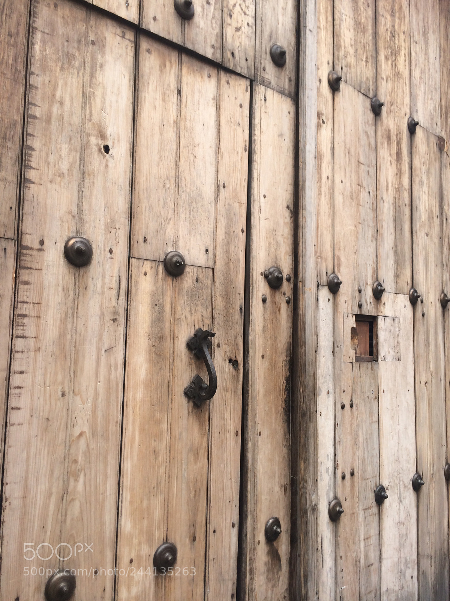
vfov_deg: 60.0
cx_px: 225
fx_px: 520
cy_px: 300
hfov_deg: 46.8
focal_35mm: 30
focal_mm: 4.12
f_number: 2.2
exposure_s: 1/651
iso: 32
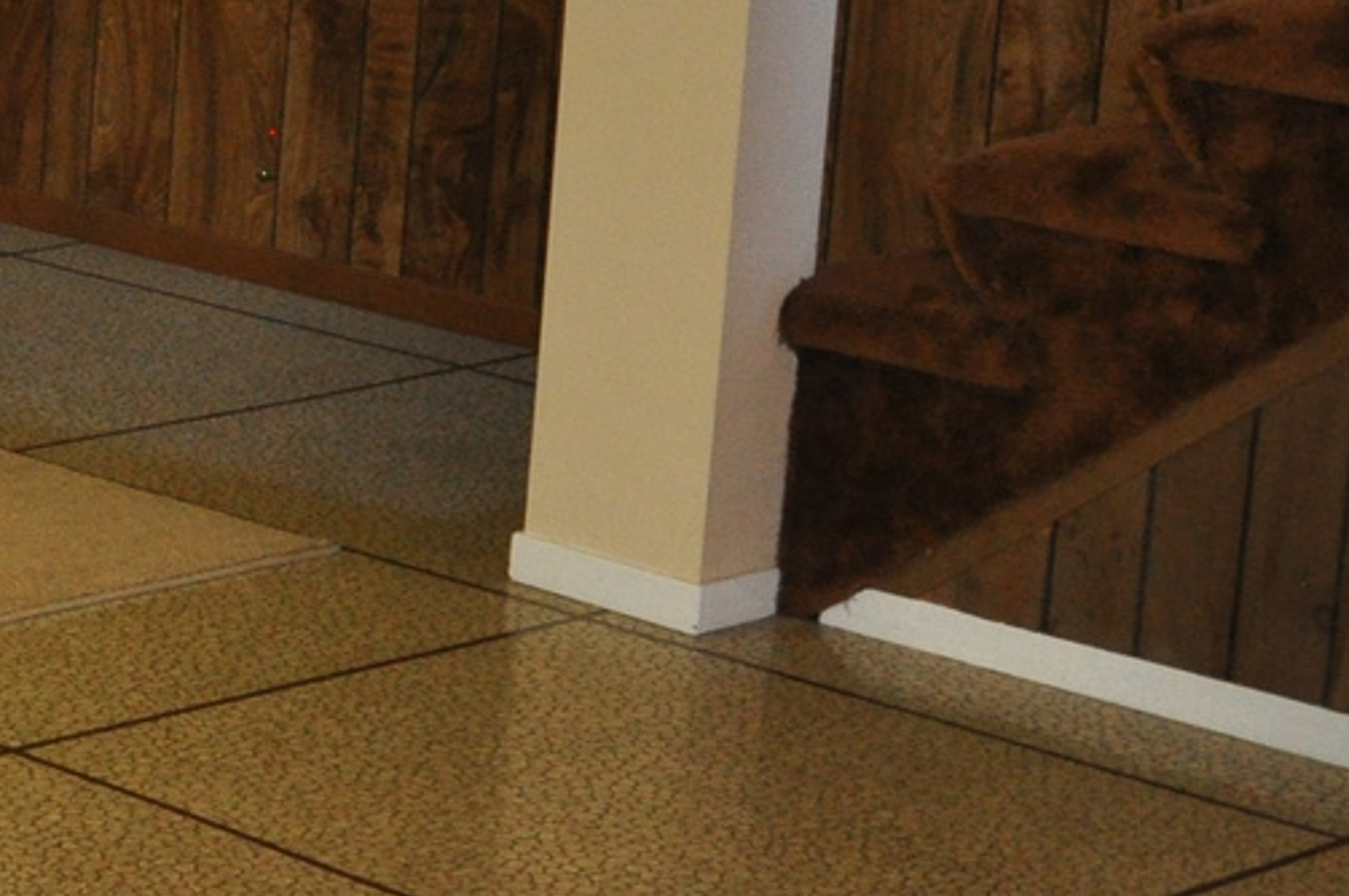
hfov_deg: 15.7
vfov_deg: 12.4
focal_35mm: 110
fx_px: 4117
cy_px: 223
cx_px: -1148
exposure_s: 1/60
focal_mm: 18
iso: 800
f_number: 3.5
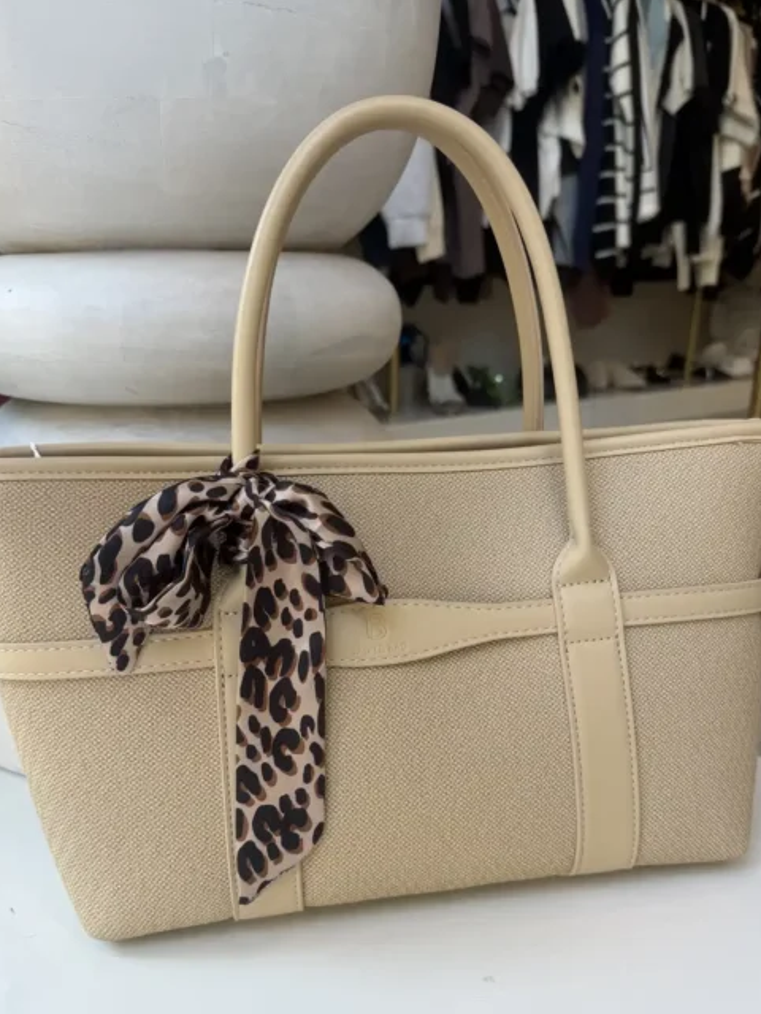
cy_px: 583
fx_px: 879
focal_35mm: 30
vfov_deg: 59.7
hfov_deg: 46.8
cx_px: 398
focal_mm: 6.76
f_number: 1.78
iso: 50
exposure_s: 1/123
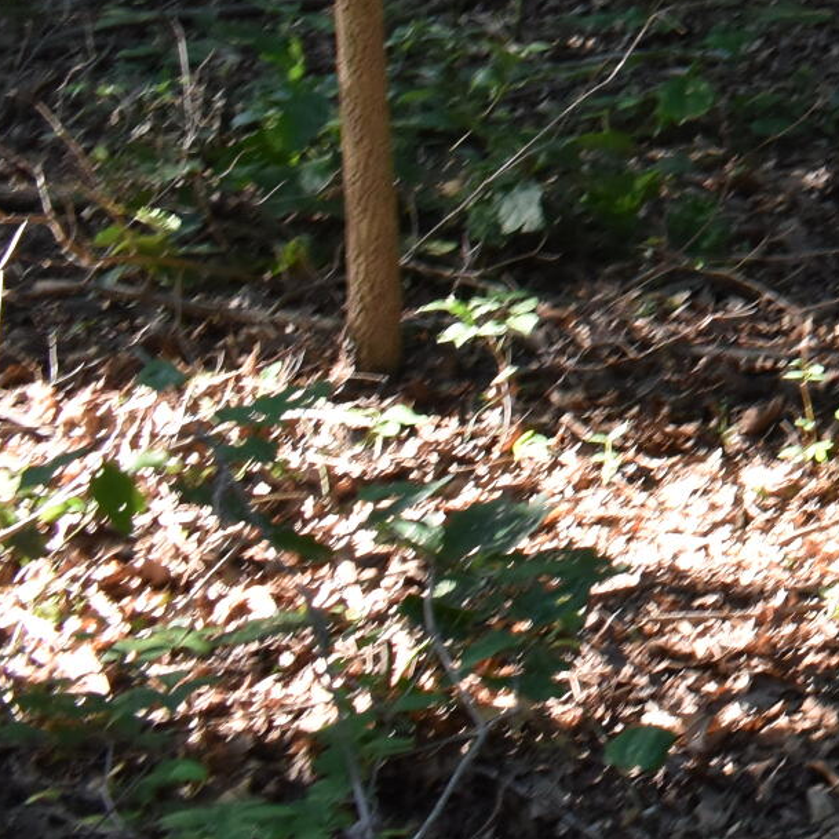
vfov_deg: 14.7
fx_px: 3099
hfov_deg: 13.2
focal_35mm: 113
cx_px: 1722
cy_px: -282
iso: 640
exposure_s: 1/60
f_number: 5.6
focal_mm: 18
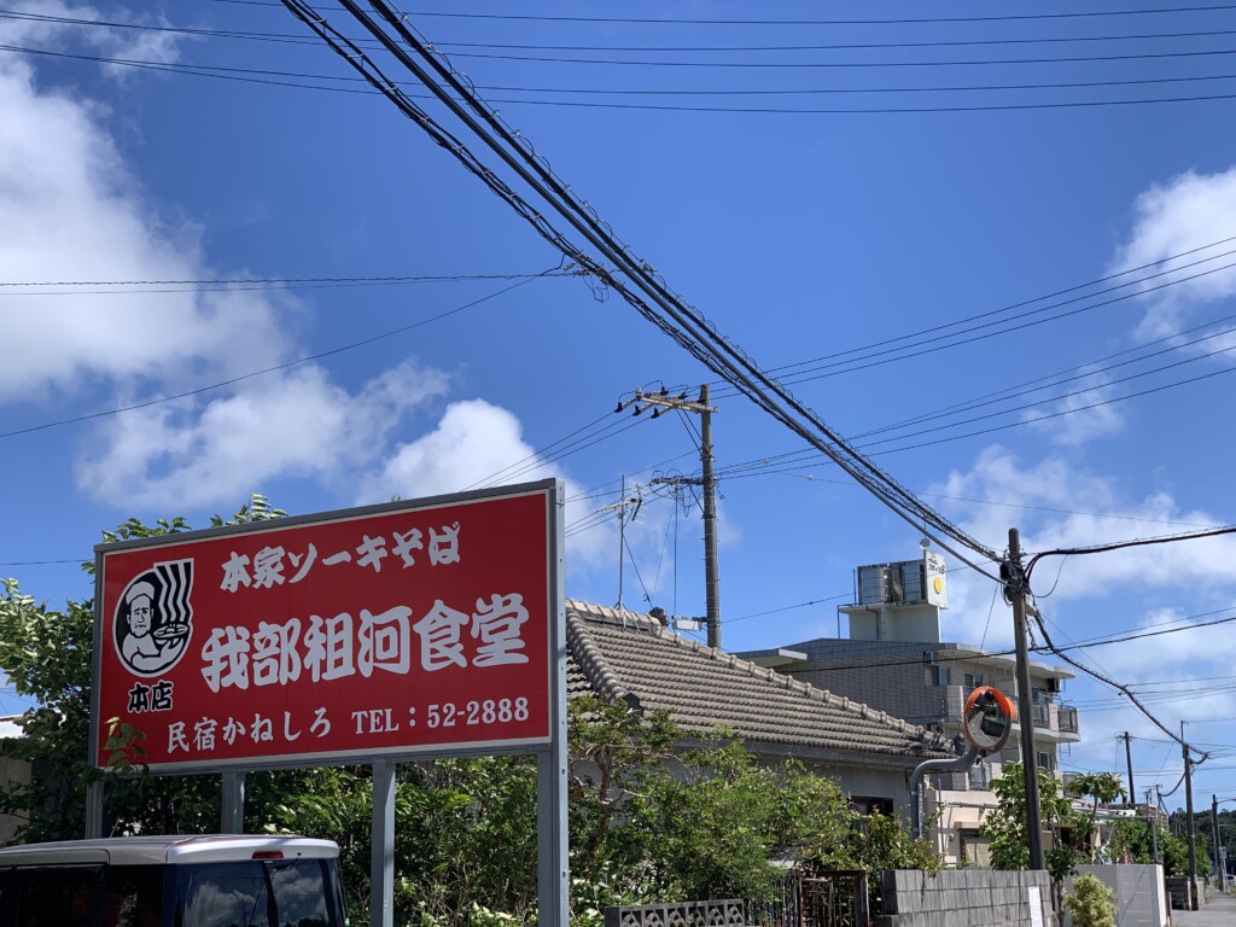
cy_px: 464
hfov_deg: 36.8
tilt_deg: +13.6
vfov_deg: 28.0
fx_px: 1857
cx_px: 618
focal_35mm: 52
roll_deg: +0.4
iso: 16
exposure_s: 1/1229
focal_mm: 6
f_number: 2.4
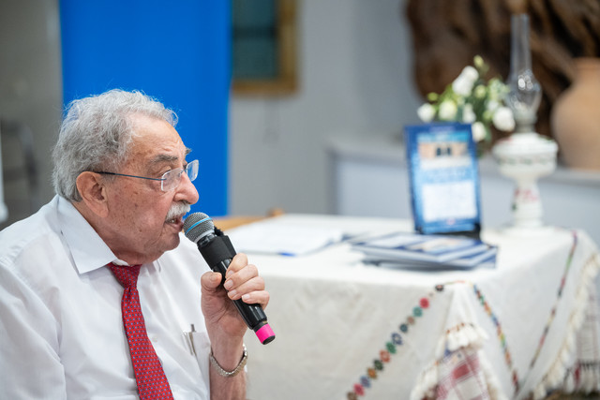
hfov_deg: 22.1
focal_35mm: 92
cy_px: 200
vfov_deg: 14.9
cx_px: 300
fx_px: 1534
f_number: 2.2
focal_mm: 92
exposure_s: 1/200
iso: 2500
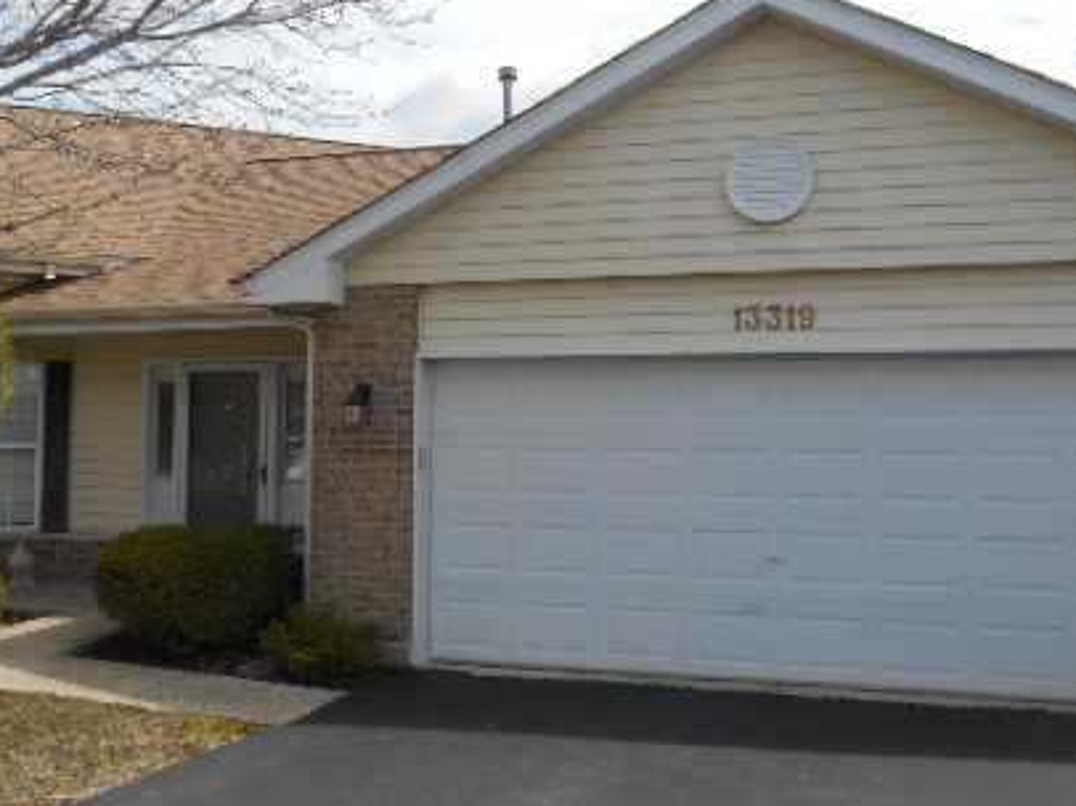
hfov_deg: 45.7
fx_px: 1274
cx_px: 480
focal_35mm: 41
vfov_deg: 35.1
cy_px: 363
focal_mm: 4.7
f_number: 3.4
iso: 80
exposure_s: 1/800
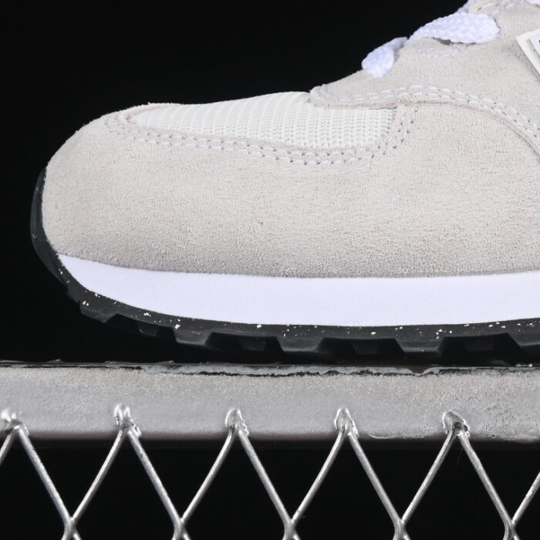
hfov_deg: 7.4
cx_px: 716
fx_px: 4112
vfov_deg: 7.5
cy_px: -44
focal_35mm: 233
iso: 160
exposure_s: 1/80
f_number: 8
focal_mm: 50
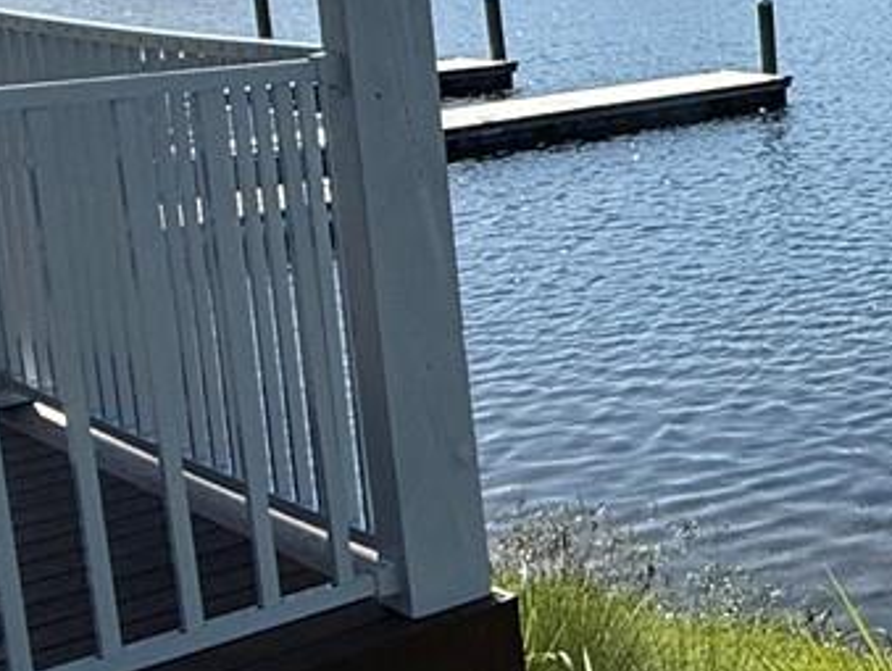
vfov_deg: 21.8
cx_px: 1752
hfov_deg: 19.0
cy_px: 79
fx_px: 1703
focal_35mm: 66
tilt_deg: -6.8
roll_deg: +1.3
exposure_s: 1/2976
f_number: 2.2
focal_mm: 2.22
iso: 50
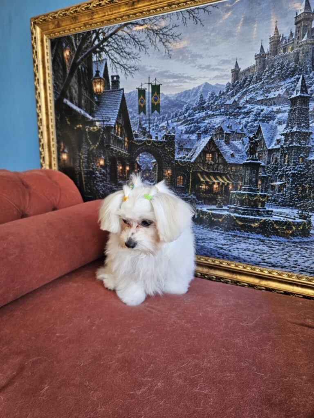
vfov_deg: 73.9
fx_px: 278
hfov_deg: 58.9
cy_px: 209
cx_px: 157
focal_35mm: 23
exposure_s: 1/207
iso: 200
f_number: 1.8
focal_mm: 5.4
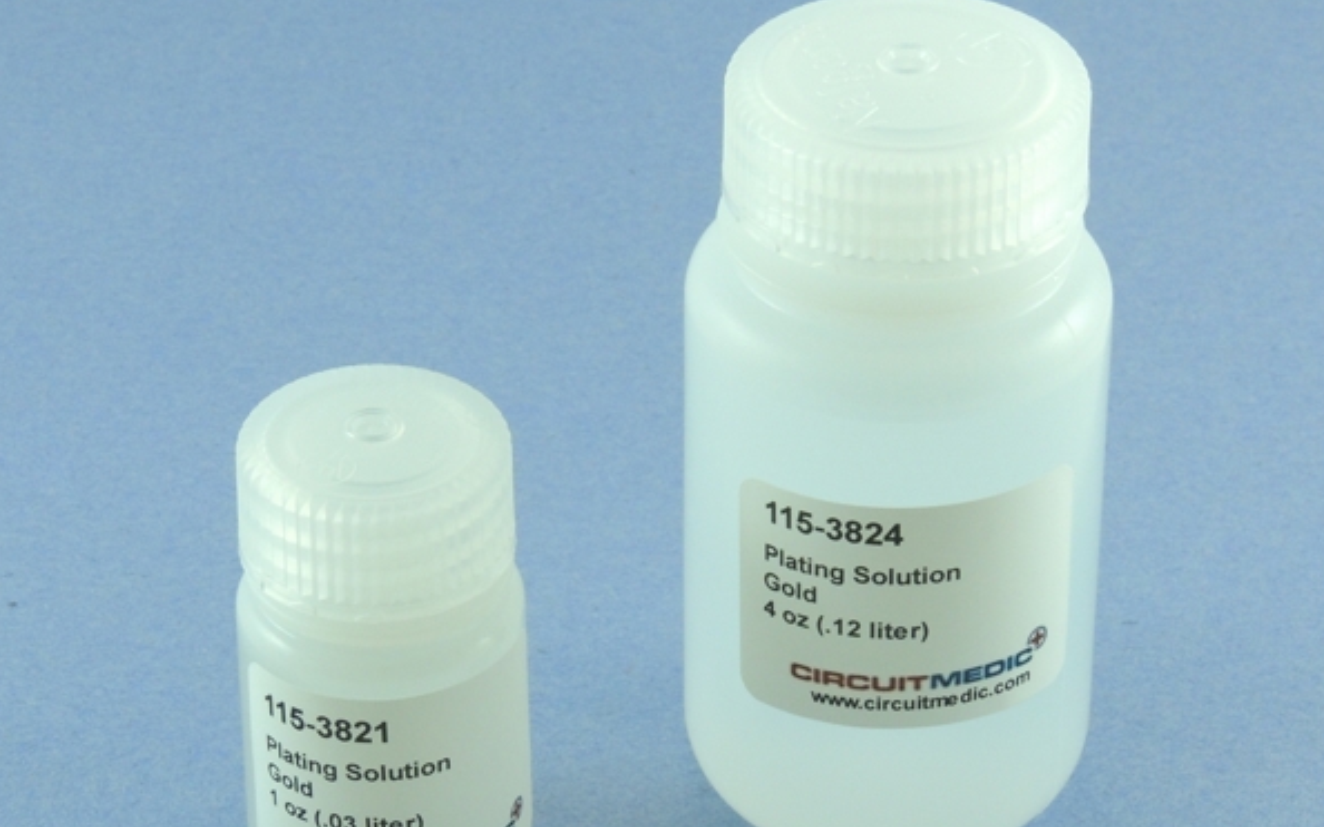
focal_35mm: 91
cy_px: 459
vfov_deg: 14.4
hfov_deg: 22.8
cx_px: 662
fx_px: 3283
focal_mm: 15.1
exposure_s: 1/60
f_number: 6.3
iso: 400
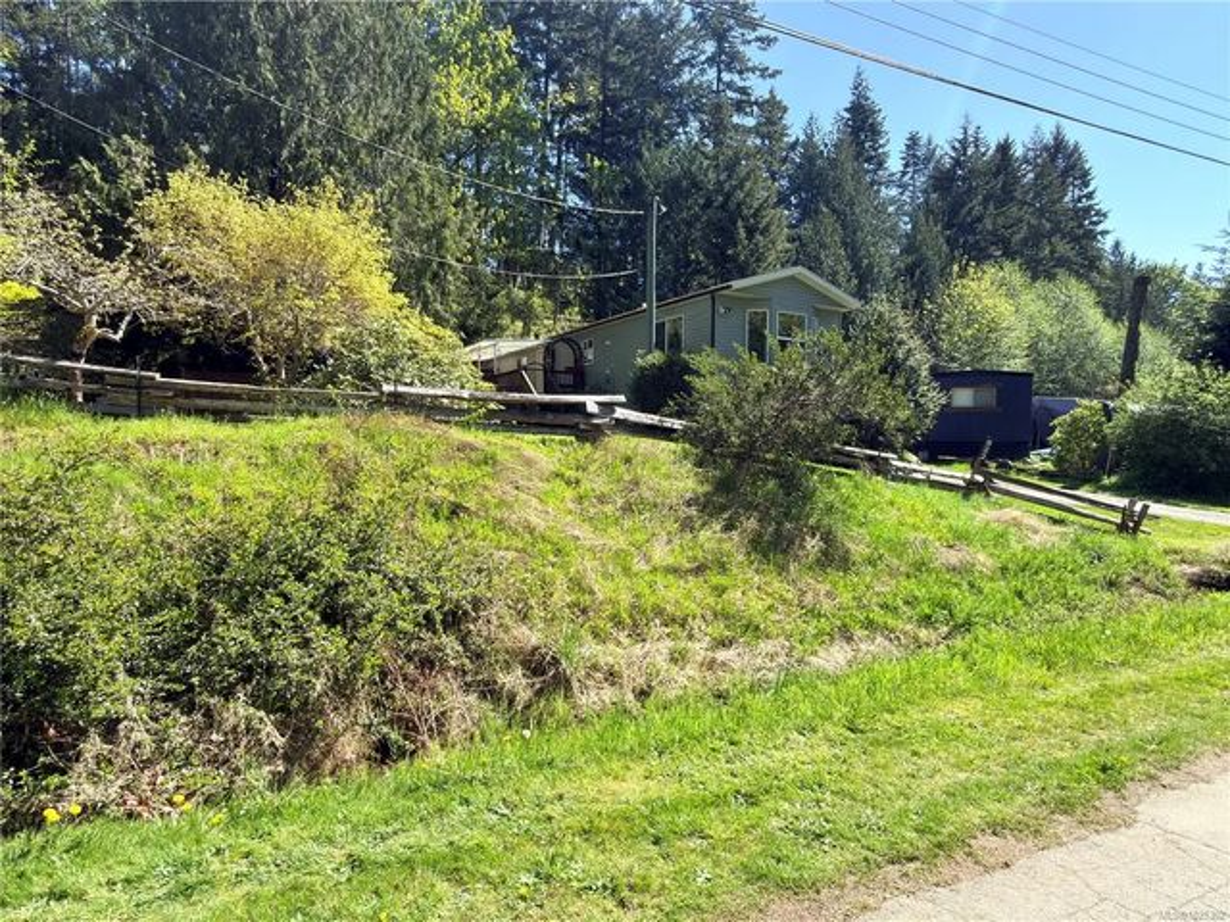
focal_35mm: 20
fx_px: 711
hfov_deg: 81.7
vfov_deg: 66.0
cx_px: 615
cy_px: 461
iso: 16
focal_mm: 2.22
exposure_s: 1/236
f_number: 2.2
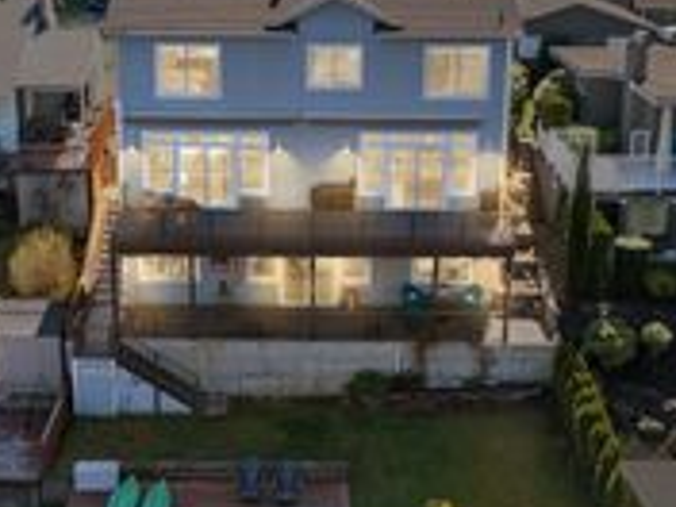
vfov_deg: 24.4
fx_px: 1172
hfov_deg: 32.1
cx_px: 265
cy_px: 213
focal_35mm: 60
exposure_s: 1/640
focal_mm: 8.38
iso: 100
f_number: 2.8
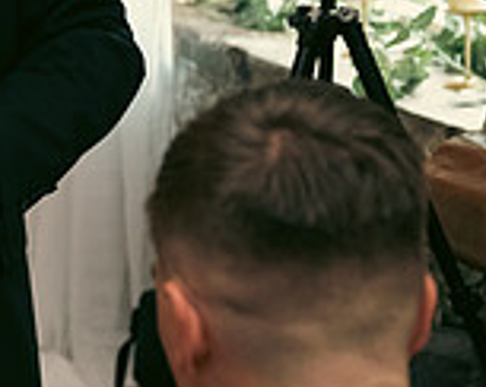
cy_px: -122
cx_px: -175
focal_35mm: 171
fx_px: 2456
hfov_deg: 11.0
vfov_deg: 8.9
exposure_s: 1/160
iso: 1250
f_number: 3.5
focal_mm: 48
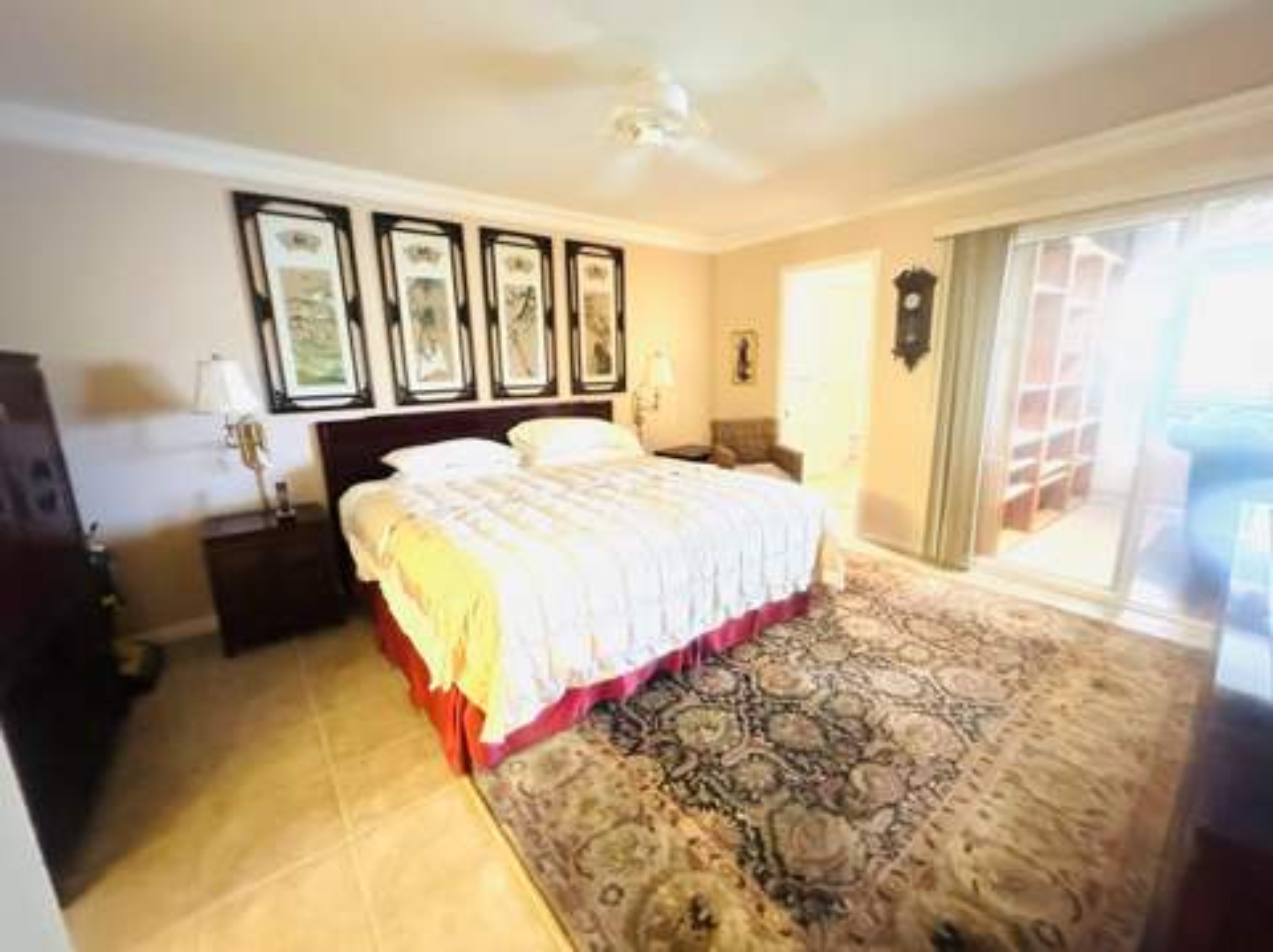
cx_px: 636
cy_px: 476
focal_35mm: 14
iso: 2000
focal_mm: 2.22
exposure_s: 1/30
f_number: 2.2
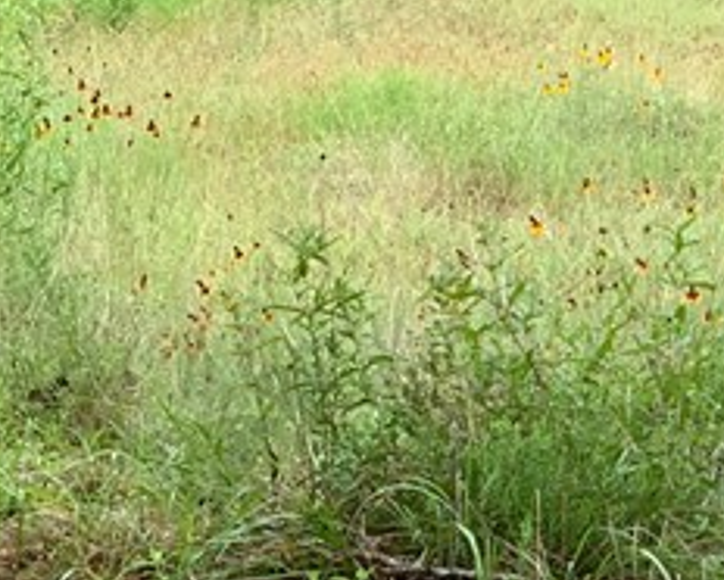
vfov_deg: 6.8
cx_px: 125
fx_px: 4804
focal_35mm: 224
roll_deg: +2.8
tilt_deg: -6.5
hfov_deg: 8.6
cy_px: -355
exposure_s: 1/340
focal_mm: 6
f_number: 2.4
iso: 16
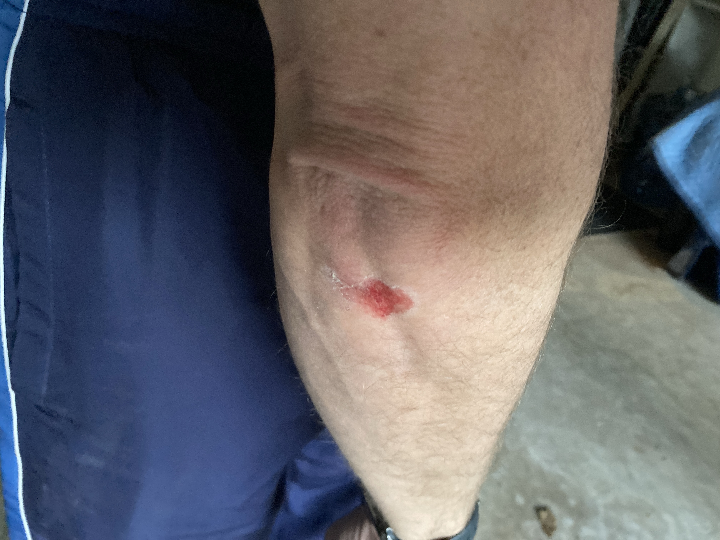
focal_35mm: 28
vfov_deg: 49.7
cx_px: 360
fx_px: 582
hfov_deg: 63.4
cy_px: 270
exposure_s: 1/29
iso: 640
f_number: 1.8
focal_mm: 3.99
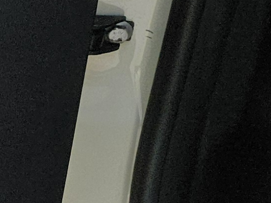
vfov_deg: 8.7
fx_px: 1323
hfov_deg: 8.5
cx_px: -679
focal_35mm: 169
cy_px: -56
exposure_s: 1/2000
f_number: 1.8
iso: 80
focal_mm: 5.4
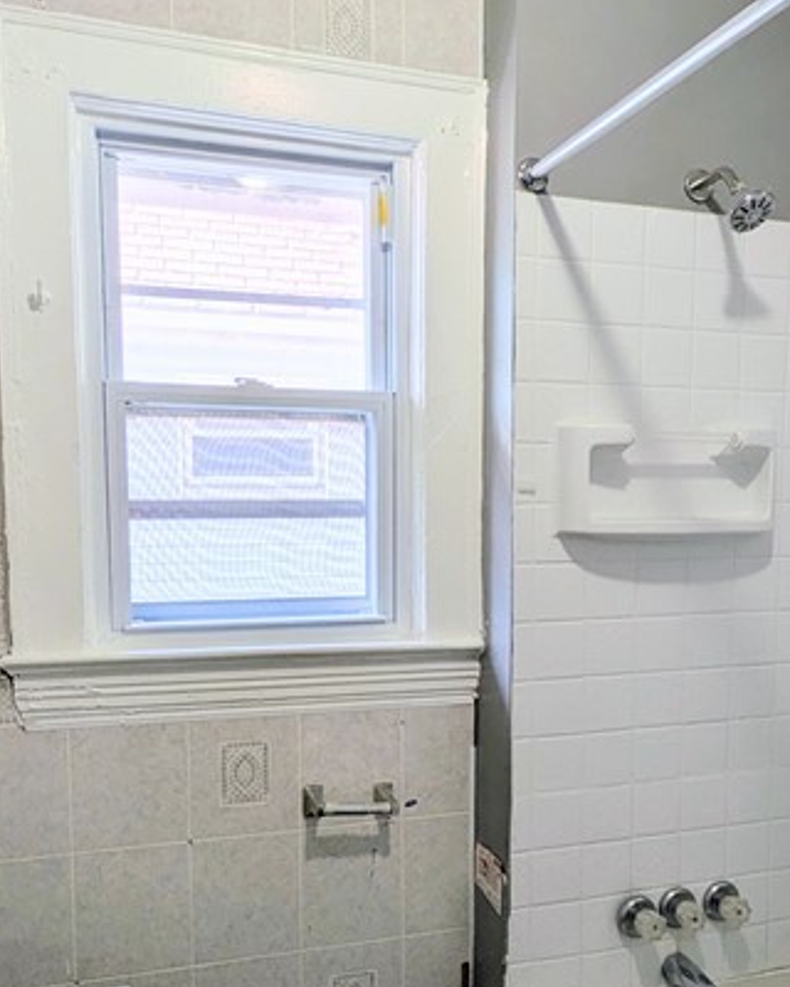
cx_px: 444
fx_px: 1023
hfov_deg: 42.2
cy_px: 590
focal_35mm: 35
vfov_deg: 51.2
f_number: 2.2
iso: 64
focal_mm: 1.85
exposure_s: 1/60
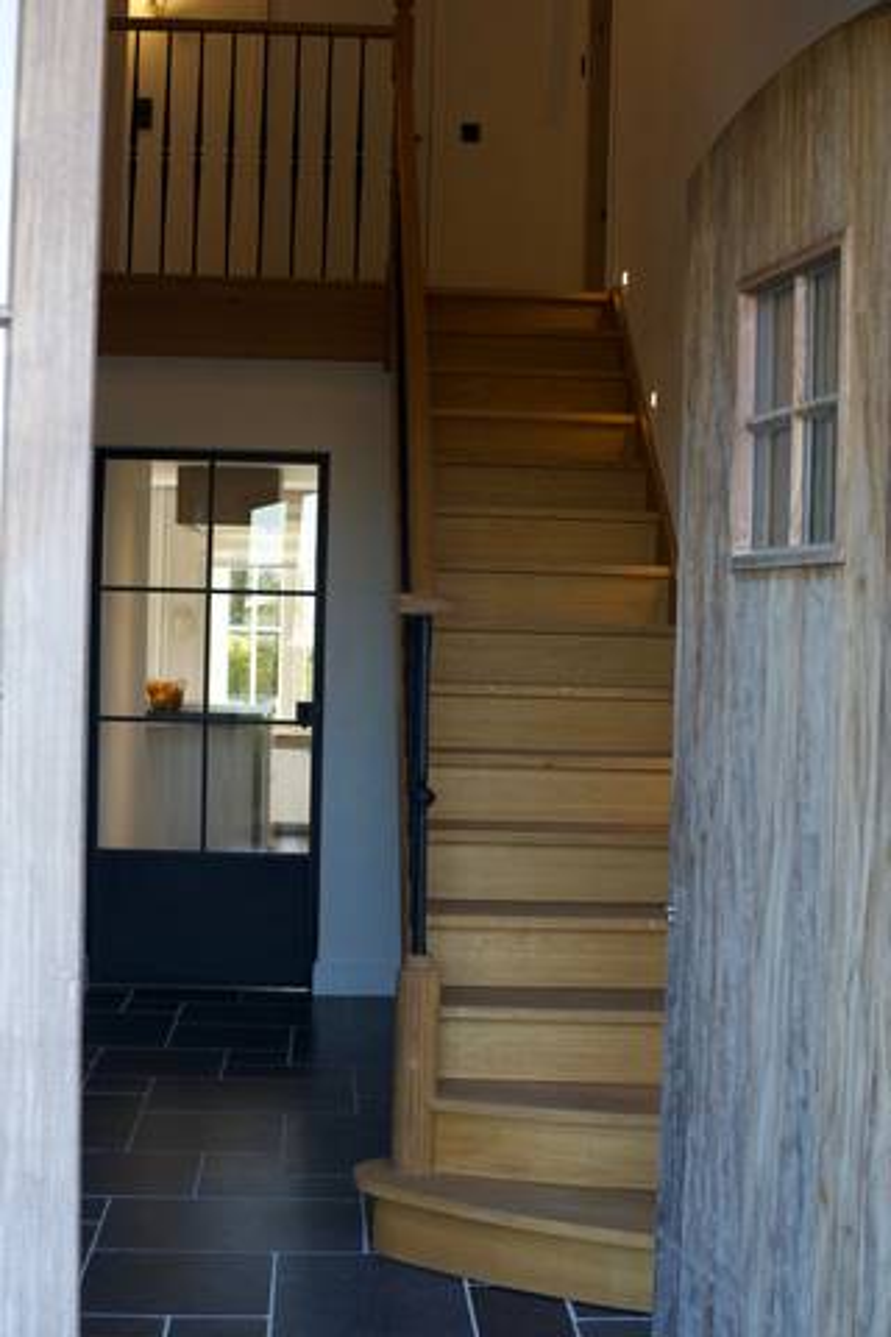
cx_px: 446
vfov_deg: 38.2
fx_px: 1930
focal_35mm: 52
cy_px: 668
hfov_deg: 26.0
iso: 640
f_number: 3.5
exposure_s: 1/320
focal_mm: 35
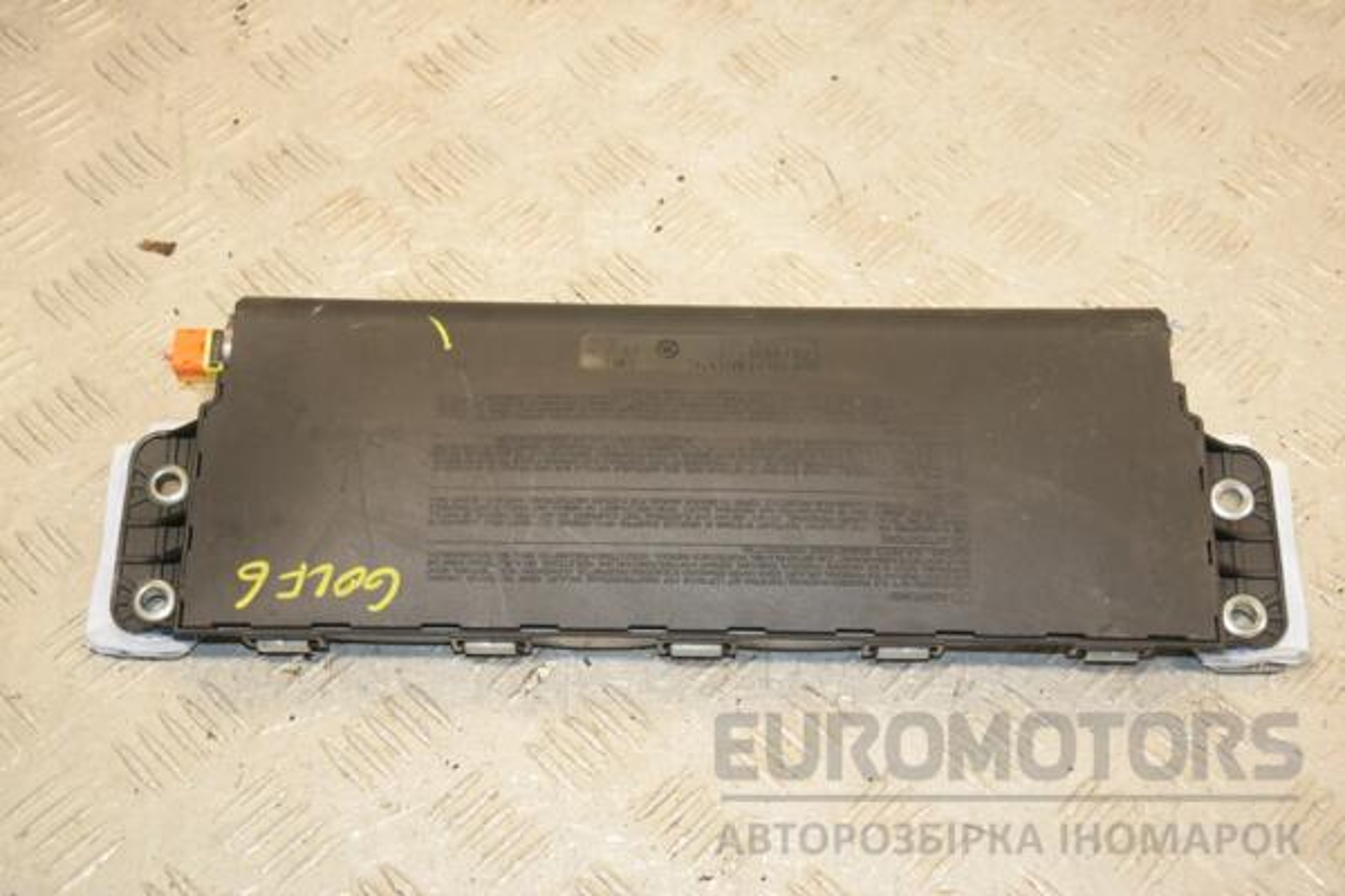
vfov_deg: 25.8
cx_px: 672
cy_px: 448
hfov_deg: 37.9
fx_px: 1961
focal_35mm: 52
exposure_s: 1/200
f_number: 7.1
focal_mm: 35
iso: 800
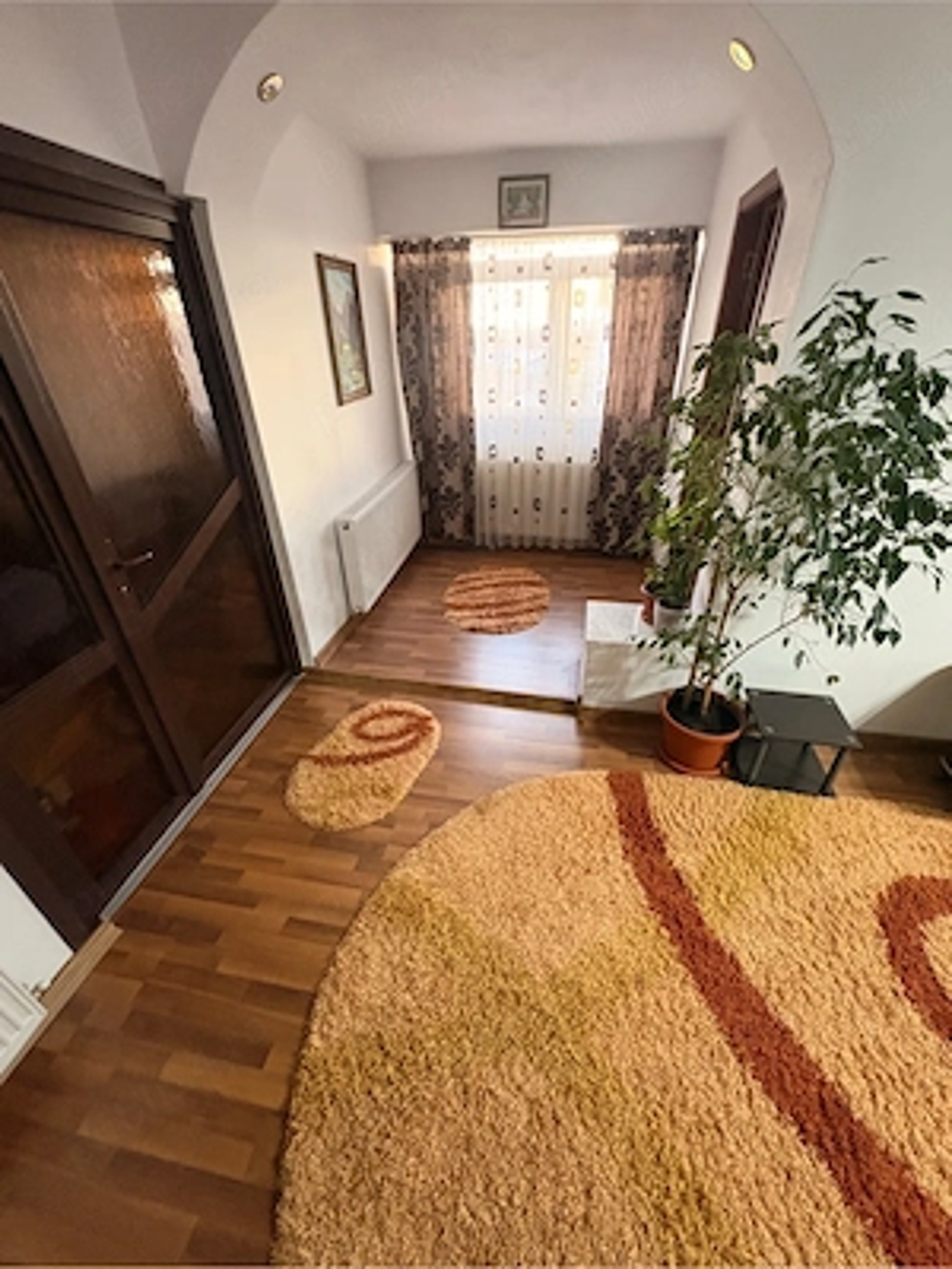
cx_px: 476
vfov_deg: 102.1
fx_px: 513
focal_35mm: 14
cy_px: 634
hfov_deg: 85.7
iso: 800
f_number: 2.2
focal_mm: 2.22
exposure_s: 1/50
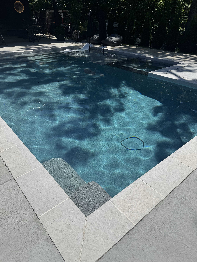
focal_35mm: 24
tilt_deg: -30.6
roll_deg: -3.5
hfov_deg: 56.8
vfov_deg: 71.6
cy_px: 131
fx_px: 182
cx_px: 98
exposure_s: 1/10417
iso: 80
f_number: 1.78
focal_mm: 6.76
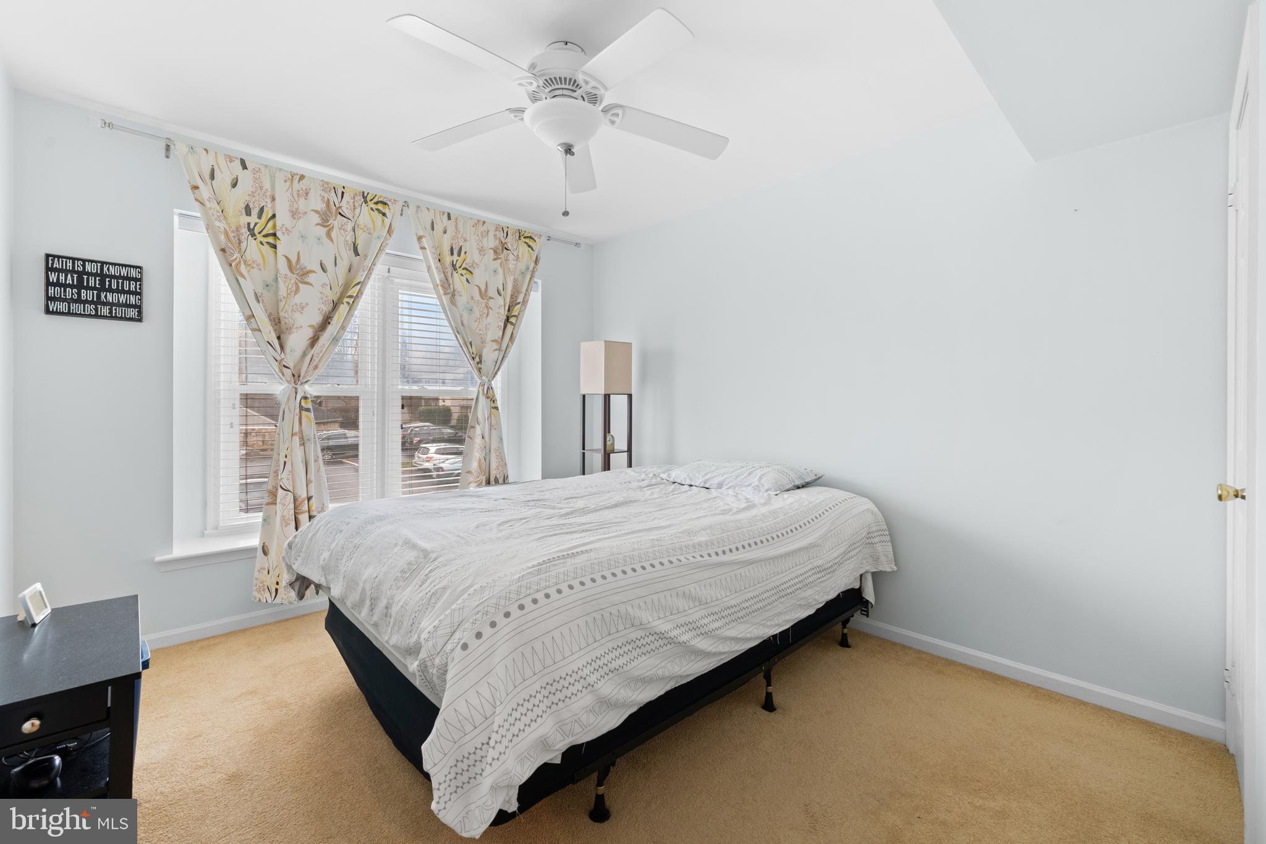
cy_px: 422
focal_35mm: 14
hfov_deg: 104.3
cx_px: 633
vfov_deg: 81.2
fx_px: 492
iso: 400
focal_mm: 14
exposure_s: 1/3
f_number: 8
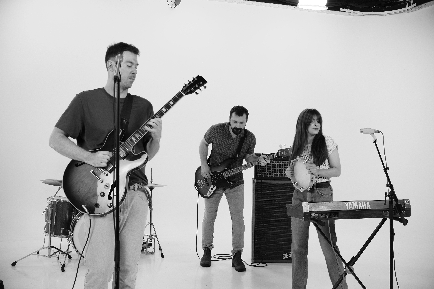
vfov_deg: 32.6
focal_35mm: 41
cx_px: 217
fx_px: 494
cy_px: 144
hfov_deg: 47.4
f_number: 5
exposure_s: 1/125
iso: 800
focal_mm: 27
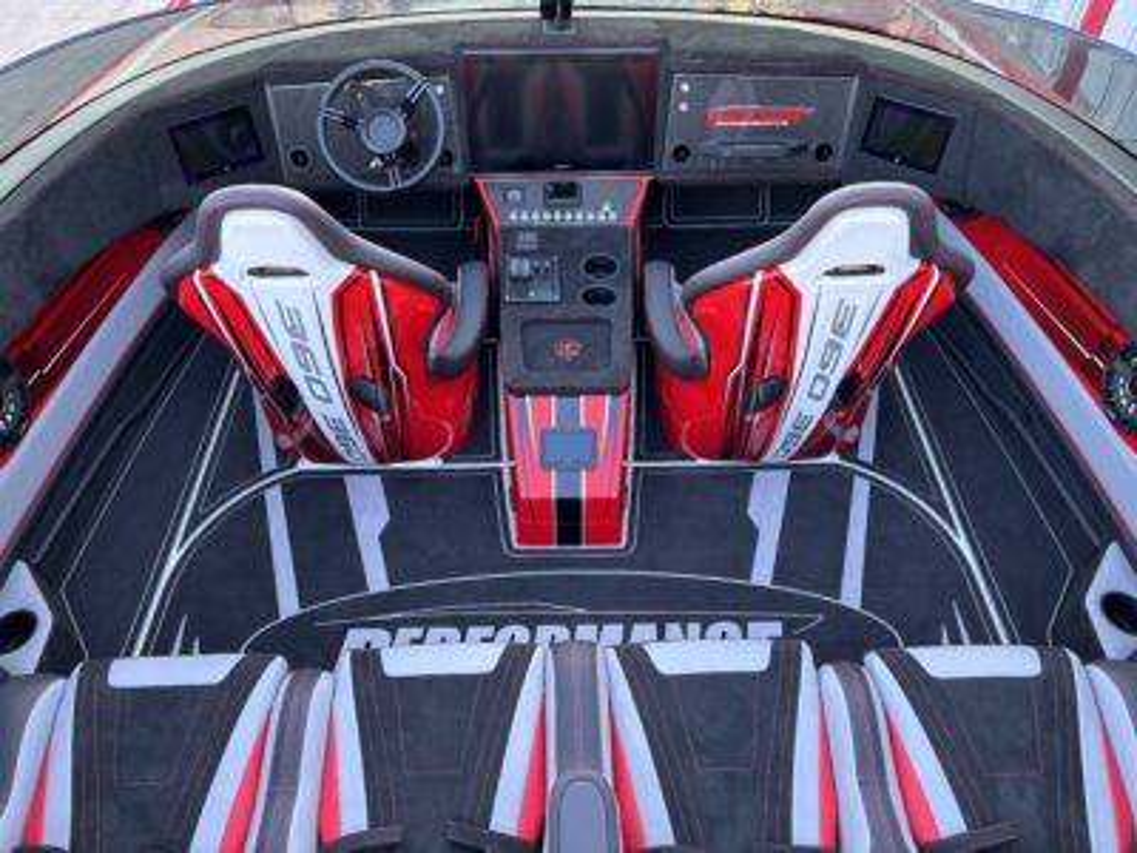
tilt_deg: -44.2
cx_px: 568
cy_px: 426
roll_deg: -2.1
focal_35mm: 26
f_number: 1.6
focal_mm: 5.96
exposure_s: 1/121
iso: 80
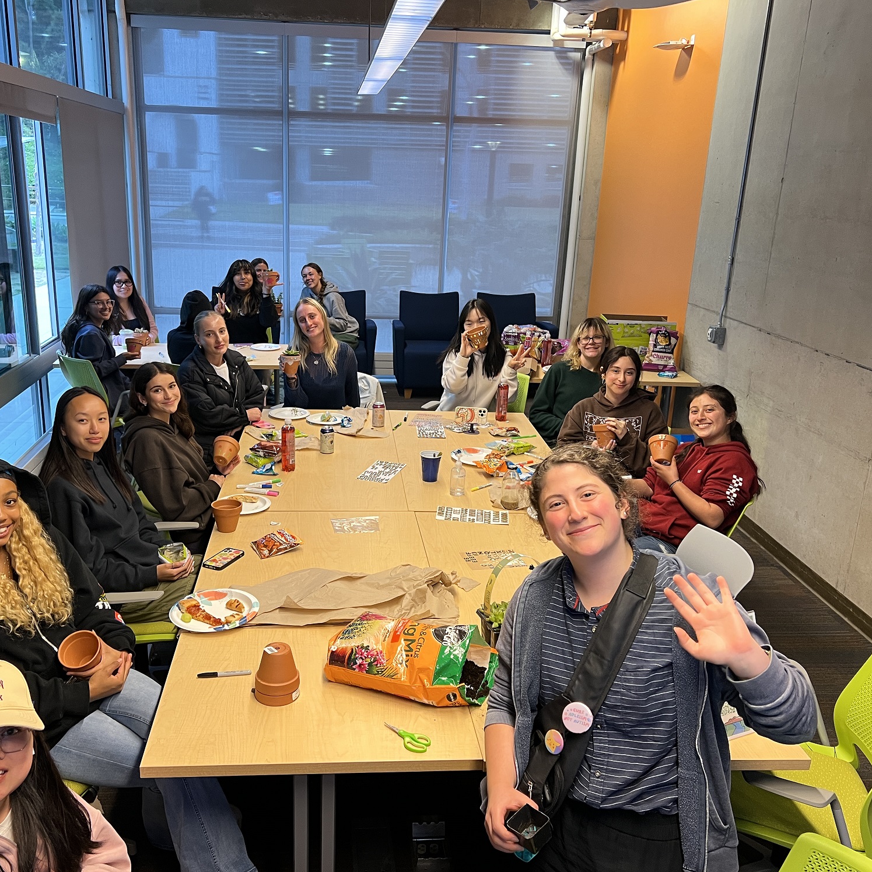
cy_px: 437
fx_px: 883
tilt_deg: -16.8
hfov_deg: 52.4
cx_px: 387
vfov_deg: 52.5
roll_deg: -1.9
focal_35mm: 31
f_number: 1.5
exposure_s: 1/60
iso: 160
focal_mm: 5.7
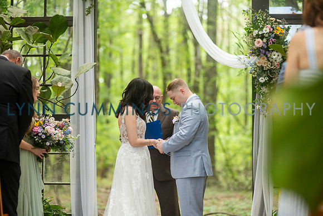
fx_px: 767
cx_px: 162
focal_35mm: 86
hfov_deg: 23.8
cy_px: 108
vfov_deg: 16.0
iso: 500
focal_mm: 85
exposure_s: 1/800
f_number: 1.8
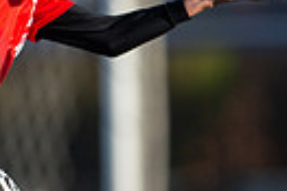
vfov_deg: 0.5
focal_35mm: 2708
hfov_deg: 0.8
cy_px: -17
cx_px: 4
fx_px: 21562
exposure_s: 1/1600
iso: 400
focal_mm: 400
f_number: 2.8
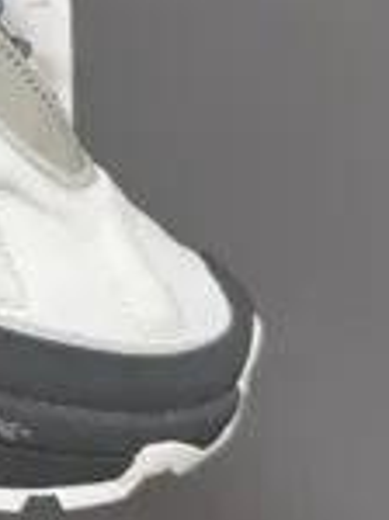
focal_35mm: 77
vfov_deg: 25.2
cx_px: -226
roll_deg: +3.1
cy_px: 159
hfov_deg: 16.9
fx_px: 1157
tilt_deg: -17.6
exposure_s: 1/110
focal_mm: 6.76
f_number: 1.78
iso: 200
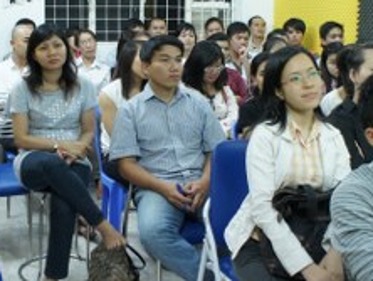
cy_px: 93
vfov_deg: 26.0
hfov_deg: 34.1
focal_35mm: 56
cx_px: 139
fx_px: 604
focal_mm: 18
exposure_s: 1/8
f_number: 8
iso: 1600
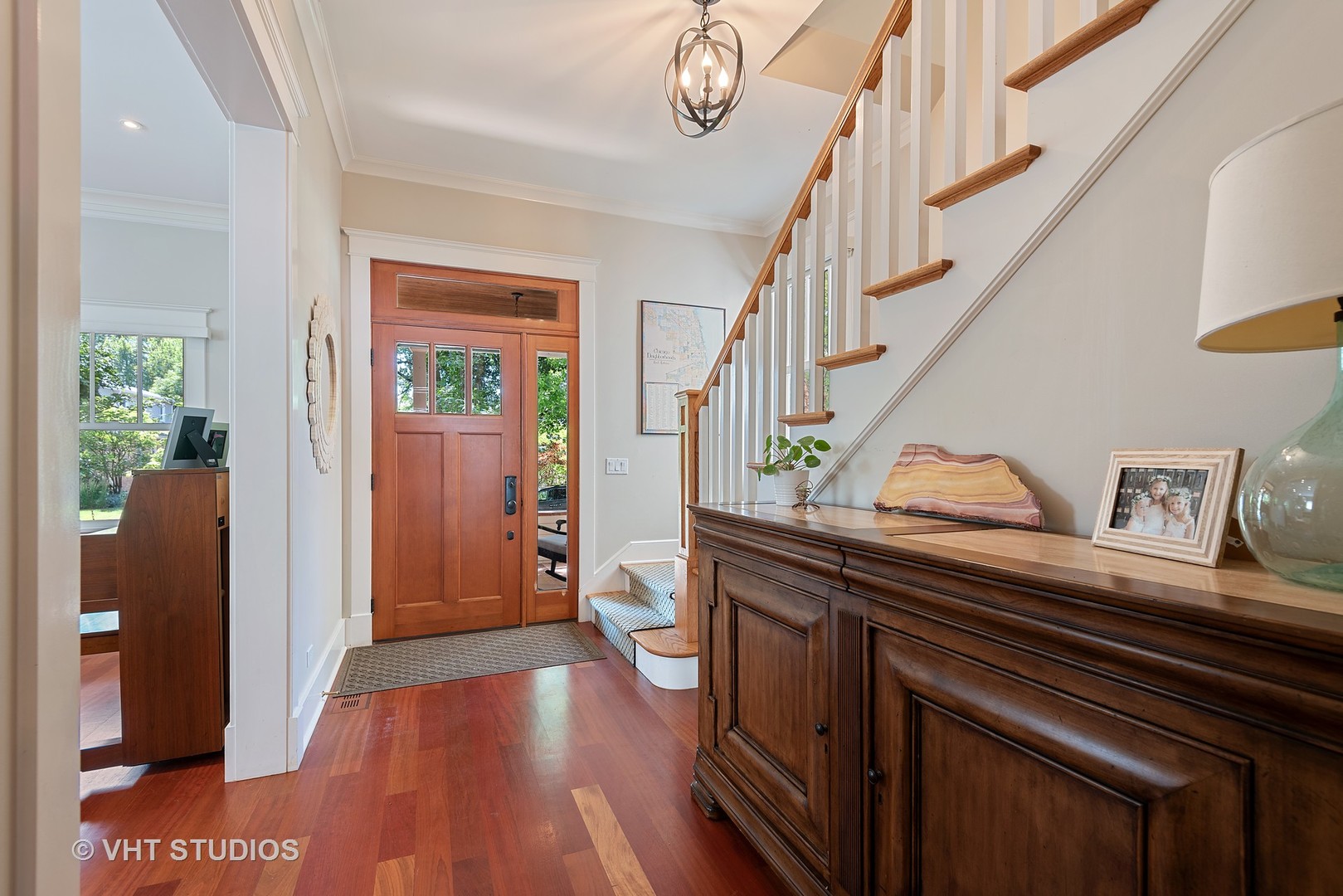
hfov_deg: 96.7
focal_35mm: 16
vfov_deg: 73.8
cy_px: 448
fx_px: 597
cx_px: 672
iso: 200
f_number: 8
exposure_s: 1/1.25
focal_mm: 16
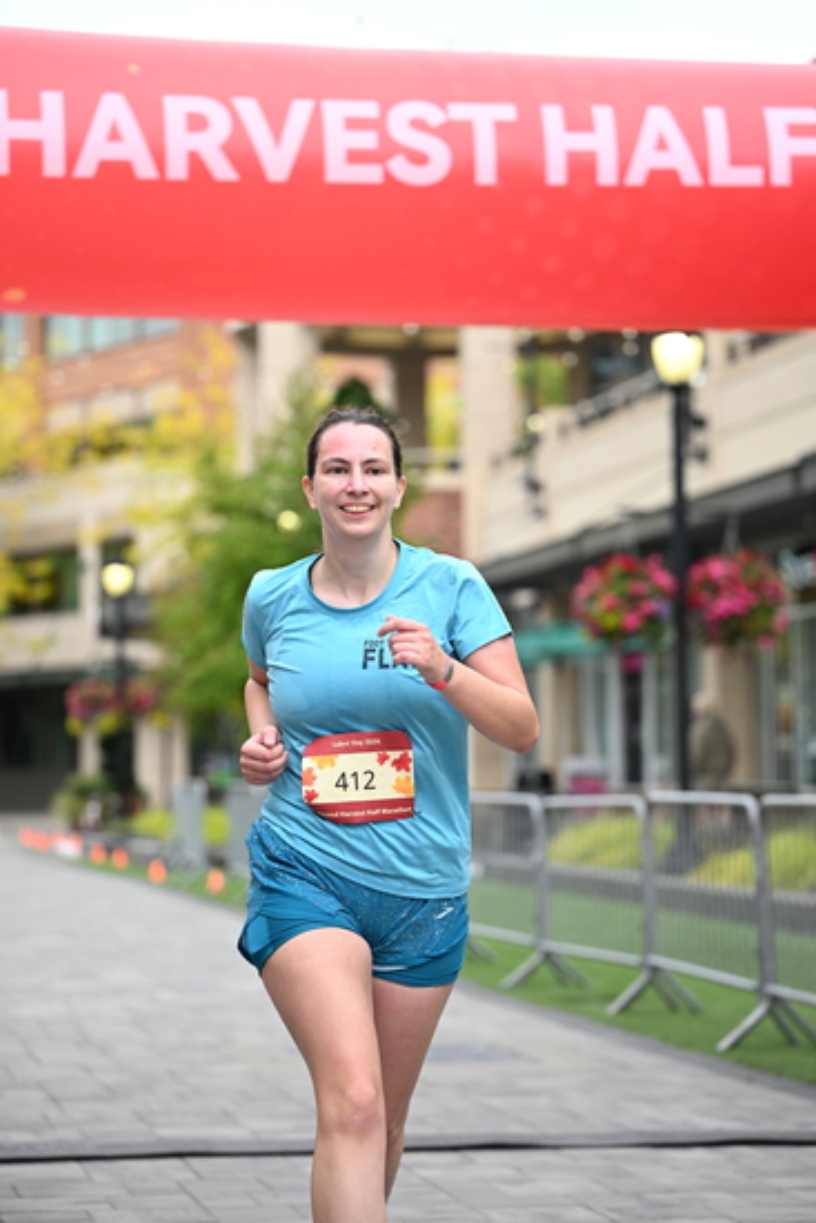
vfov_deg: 21.9
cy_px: 612
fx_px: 3160
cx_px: 408
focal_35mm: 93
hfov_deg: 14.7
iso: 640
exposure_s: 1/1600
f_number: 2.8
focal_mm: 93
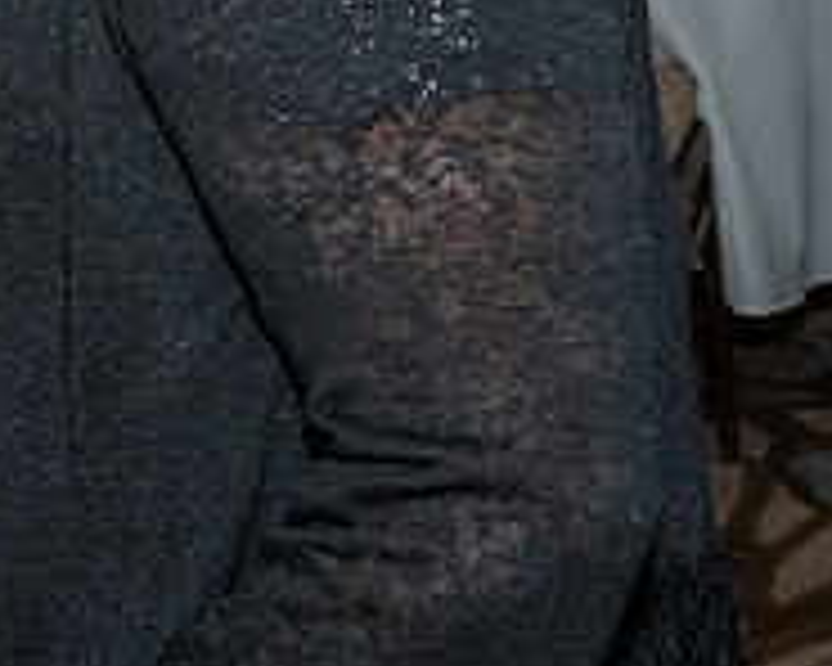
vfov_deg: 8.8
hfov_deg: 10.6
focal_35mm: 171
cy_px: -382
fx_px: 4211
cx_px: -686
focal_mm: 28
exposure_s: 1/250
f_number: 6.3
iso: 400
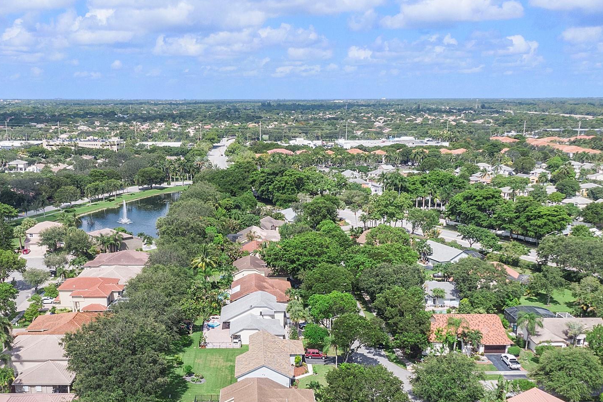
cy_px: 269
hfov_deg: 52.8
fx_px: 603
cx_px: 247
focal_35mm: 36
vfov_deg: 36.5
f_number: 2.8
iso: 100
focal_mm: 4.39
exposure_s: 1/1600
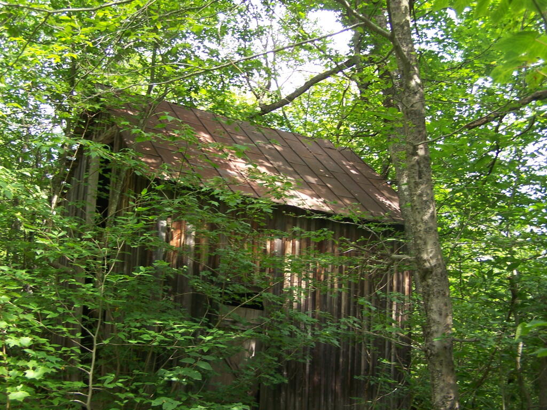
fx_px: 600
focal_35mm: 38
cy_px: 205
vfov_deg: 37.7
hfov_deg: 49.0
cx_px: 274
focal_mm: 6.3
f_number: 2.8
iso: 80
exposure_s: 1/100
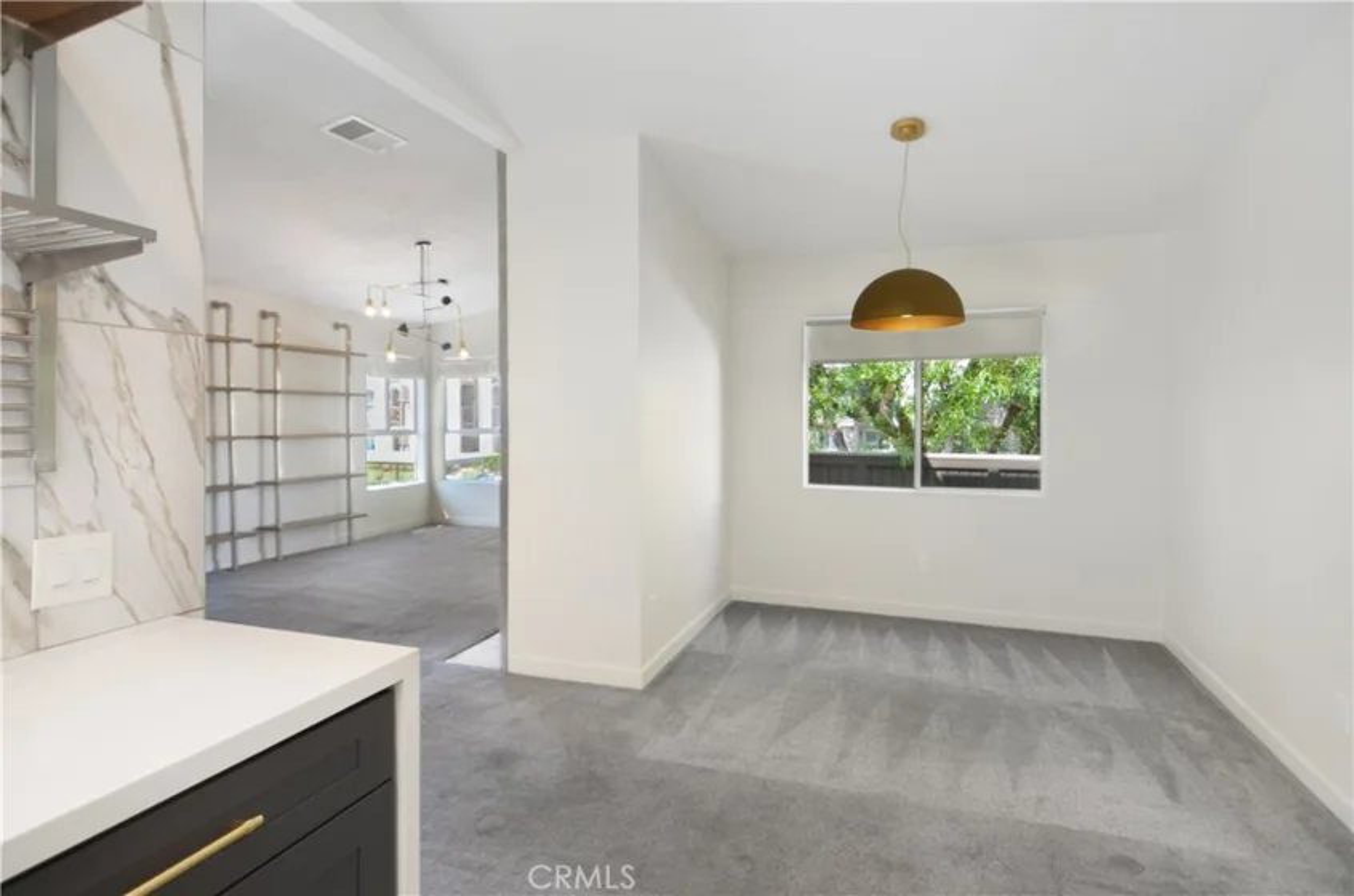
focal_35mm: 16
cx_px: 677
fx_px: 619
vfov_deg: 71.8
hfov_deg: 95.1
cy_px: 448
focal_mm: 11
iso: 100
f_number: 2.8
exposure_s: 1/13
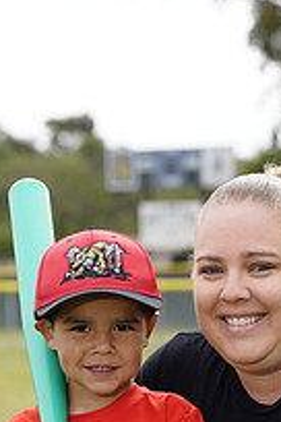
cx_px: 299
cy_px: 478
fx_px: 3501
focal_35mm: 299
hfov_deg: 4.6
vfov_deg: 6.9
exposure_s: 1/250
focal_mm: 105
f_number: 5.6
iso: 100
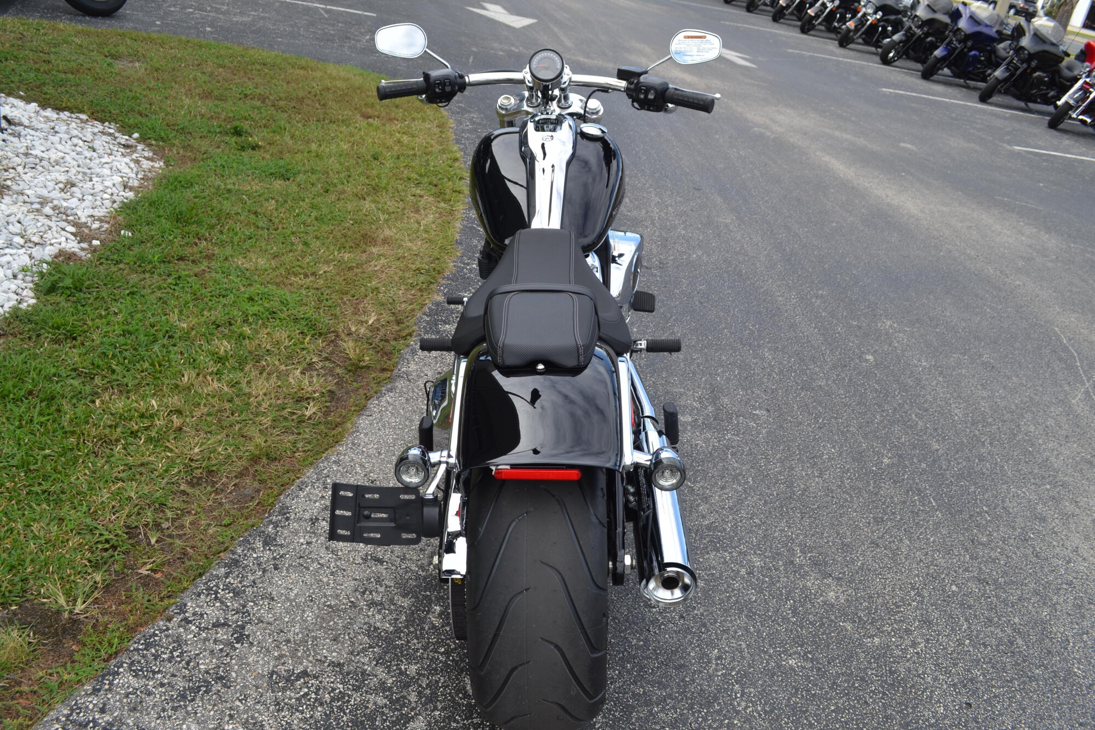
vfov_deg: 43.6
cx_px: 548
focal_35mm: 30
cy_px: 365
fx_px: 912
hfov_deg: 61.9
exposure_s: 1/200
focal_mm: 20
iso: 100
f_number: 7.1
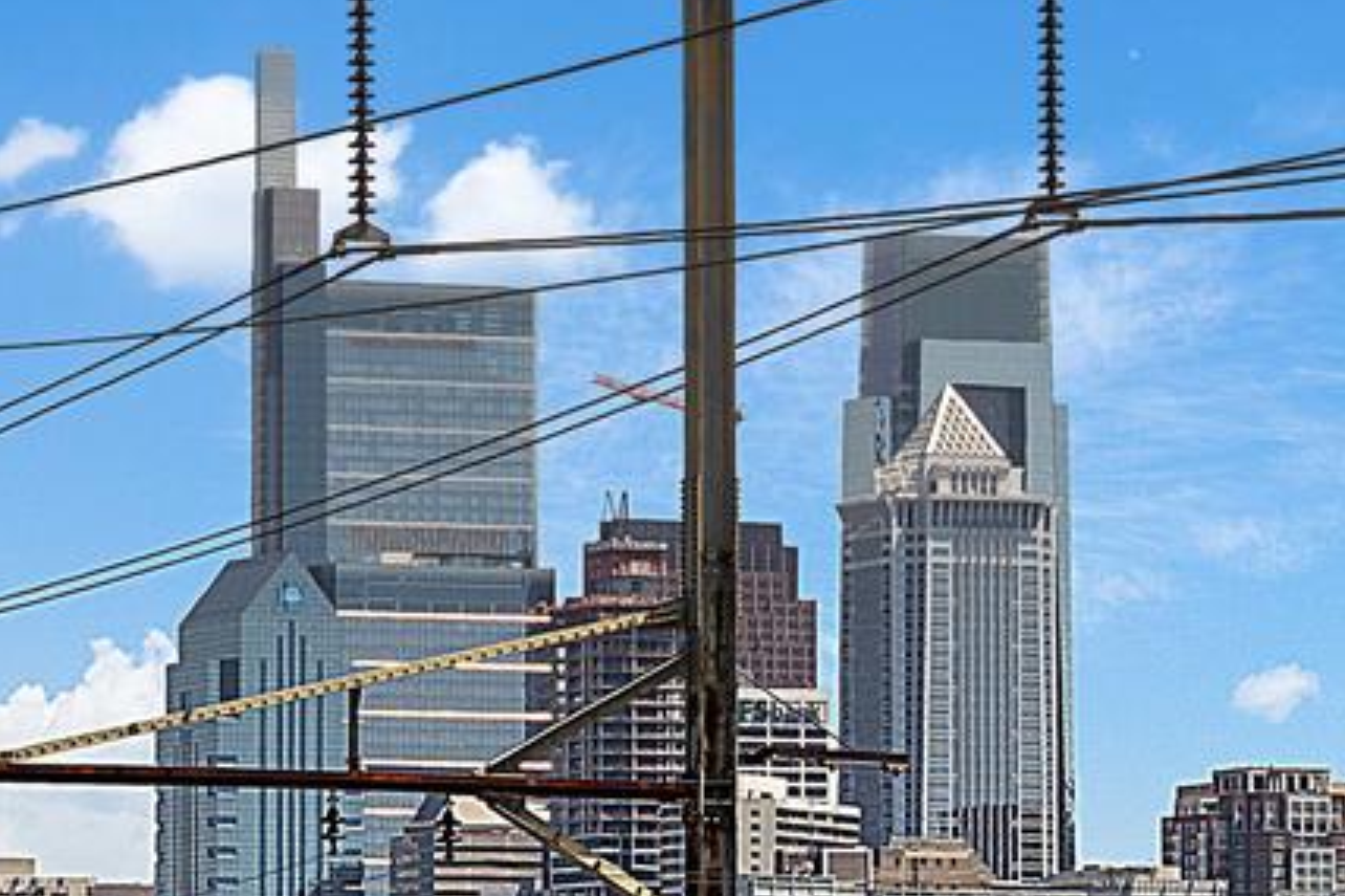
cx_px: 949
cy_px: 841
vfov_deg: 5.1
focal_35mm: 268
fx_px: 10008
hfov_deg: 7.7
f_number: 13
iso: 320
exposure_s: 1/160
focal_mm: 75
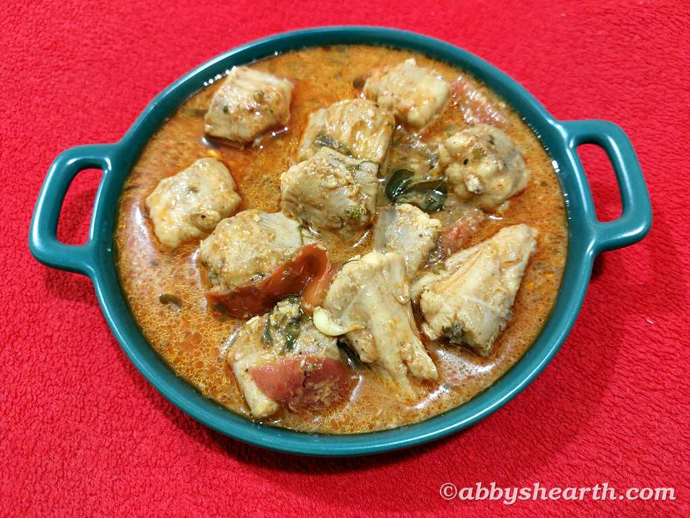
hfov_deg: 71.6
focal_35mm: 24
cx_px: 345
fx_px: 478
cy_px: 259
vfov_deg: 56.8
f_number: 1.8
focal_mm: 5.23
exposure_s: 1/33
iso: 500
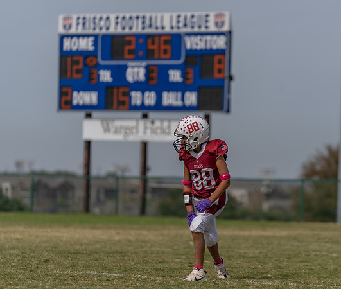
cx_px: 205
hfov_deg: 7.9
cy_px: 148
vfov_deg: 6.7
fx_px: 2466
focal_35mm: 239
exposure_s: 1/2000
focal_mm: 200
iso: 100
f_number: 3.5
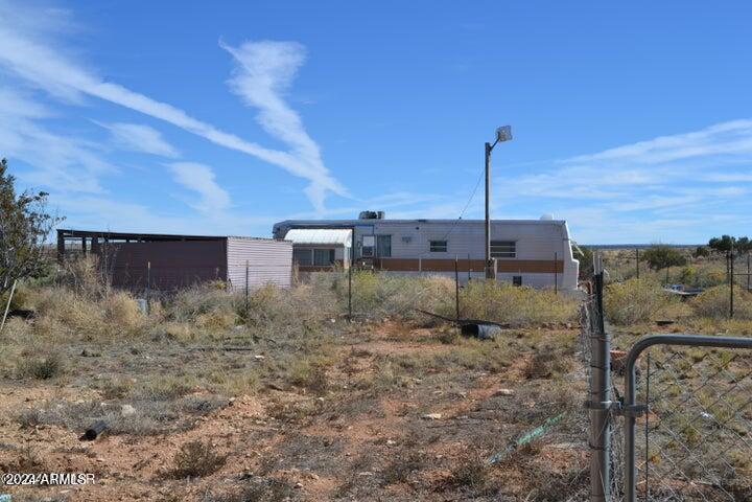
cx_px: 376
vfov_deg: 31.9
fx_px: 877
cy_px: 251
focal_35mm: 42
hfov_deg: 46.4
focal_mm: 28
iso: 100
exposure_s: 1/250
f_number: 8
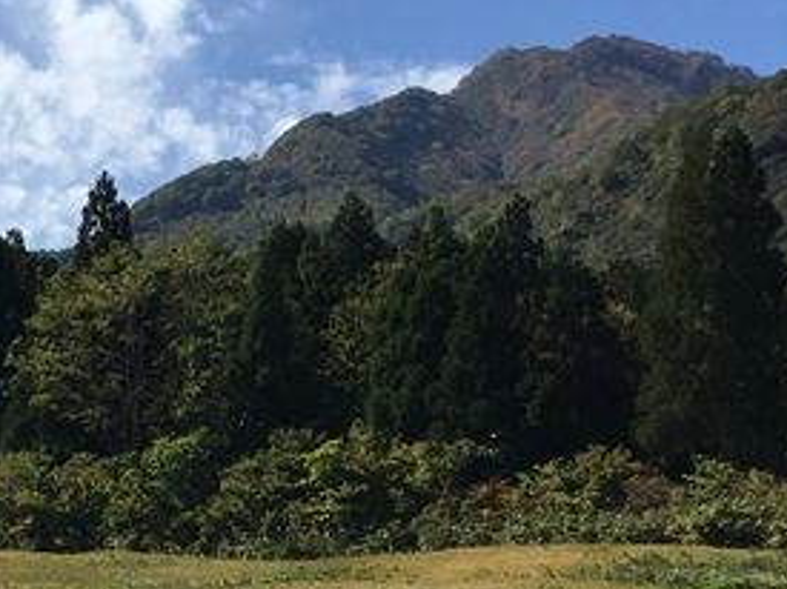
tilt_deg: +7.4
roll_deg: +0.4
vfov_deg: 15.9
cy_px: 502
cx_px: -27
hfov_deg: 20.5
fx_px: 2091
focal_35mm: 92
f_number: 2.4
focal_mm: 3.3
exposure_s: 1/1894
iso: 25
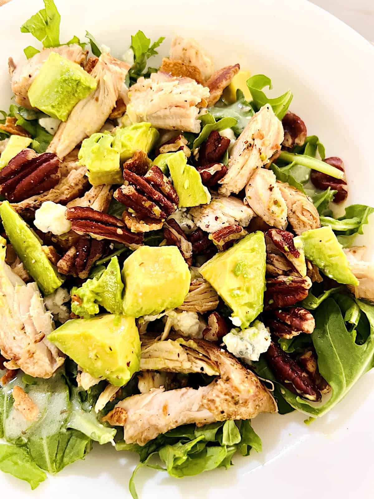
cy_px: 250
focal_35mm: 26
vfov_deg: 67.3
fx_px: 375
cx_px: 187
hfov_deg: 53.1
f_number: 1.5
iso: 500
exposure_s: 1/60
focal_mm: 5.7
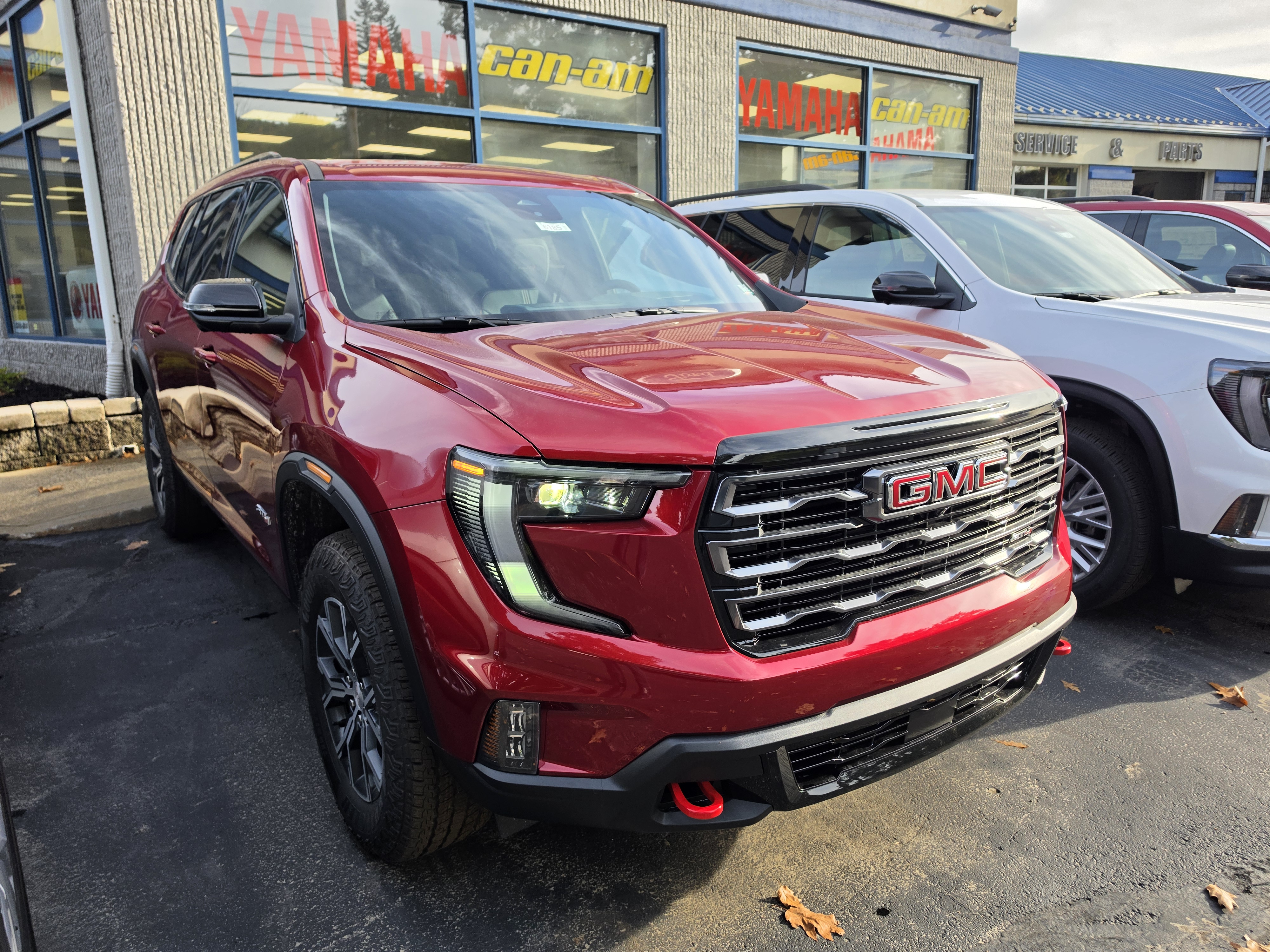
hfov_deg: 73.9
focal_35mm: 23
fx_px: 844
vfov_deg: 58.9
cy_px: 476
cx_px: 635
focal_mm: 6.5
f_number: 1.4
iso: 64
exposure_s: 1/2186
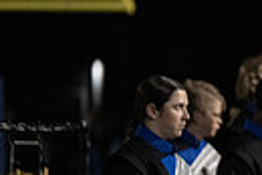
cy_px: 283
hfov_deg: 3.1
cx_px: 564
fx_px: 4874
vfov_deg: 2.1
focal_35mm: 669
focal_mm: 150
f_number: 2.8
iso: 5000
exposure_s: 1/1250
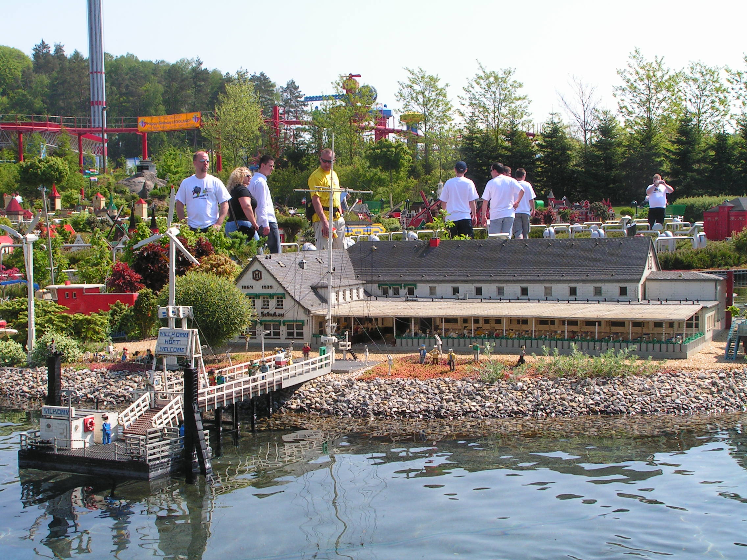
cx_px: 374
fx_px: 1165
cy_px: 280
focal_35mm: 54
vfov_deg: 27.0
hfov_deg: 35.5
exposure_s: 1/200
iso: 50
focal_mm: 9
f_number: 5.6
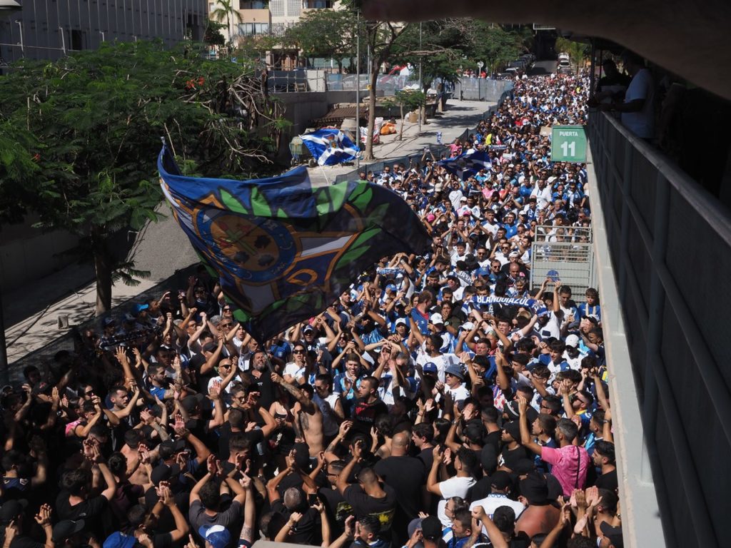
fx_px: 929
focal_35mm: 44
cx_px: 366
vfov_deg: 32.9
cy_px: 274
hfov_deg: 42.9
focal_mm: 22
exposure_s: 1/500
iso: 320
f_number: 9
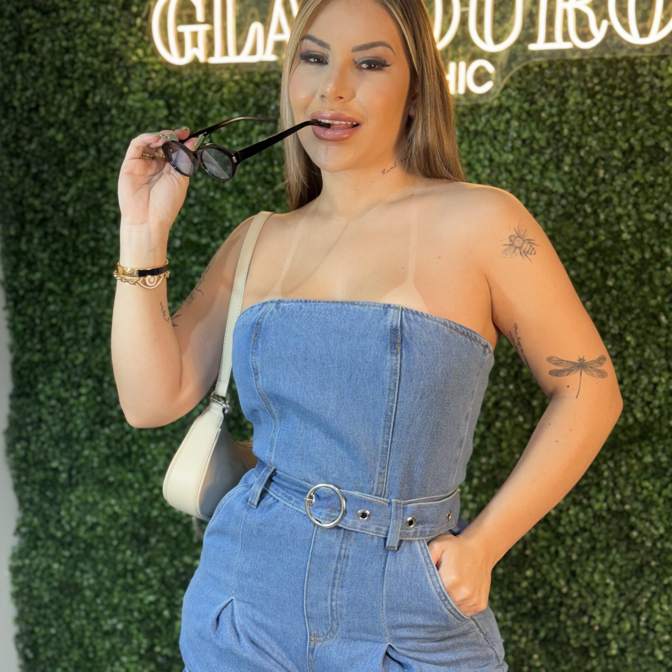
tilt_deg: -8.4
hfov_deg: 30.0
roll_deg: -0.8
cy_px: 381
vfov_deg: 30.0
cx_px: 336
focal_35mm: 57
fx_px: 1252
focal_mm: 6.76
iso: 50
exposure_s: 1/120
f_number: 1.78
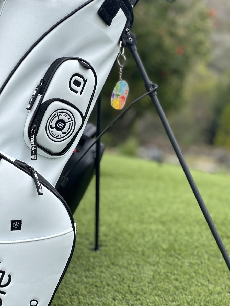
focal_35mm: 77
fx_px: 682
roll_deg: -2.7
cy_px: 153
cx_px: 115
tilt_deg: -6.8
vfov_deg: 25.3
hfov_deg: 19.1
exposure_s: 1/184
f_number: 2.8
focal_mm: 9
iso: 25
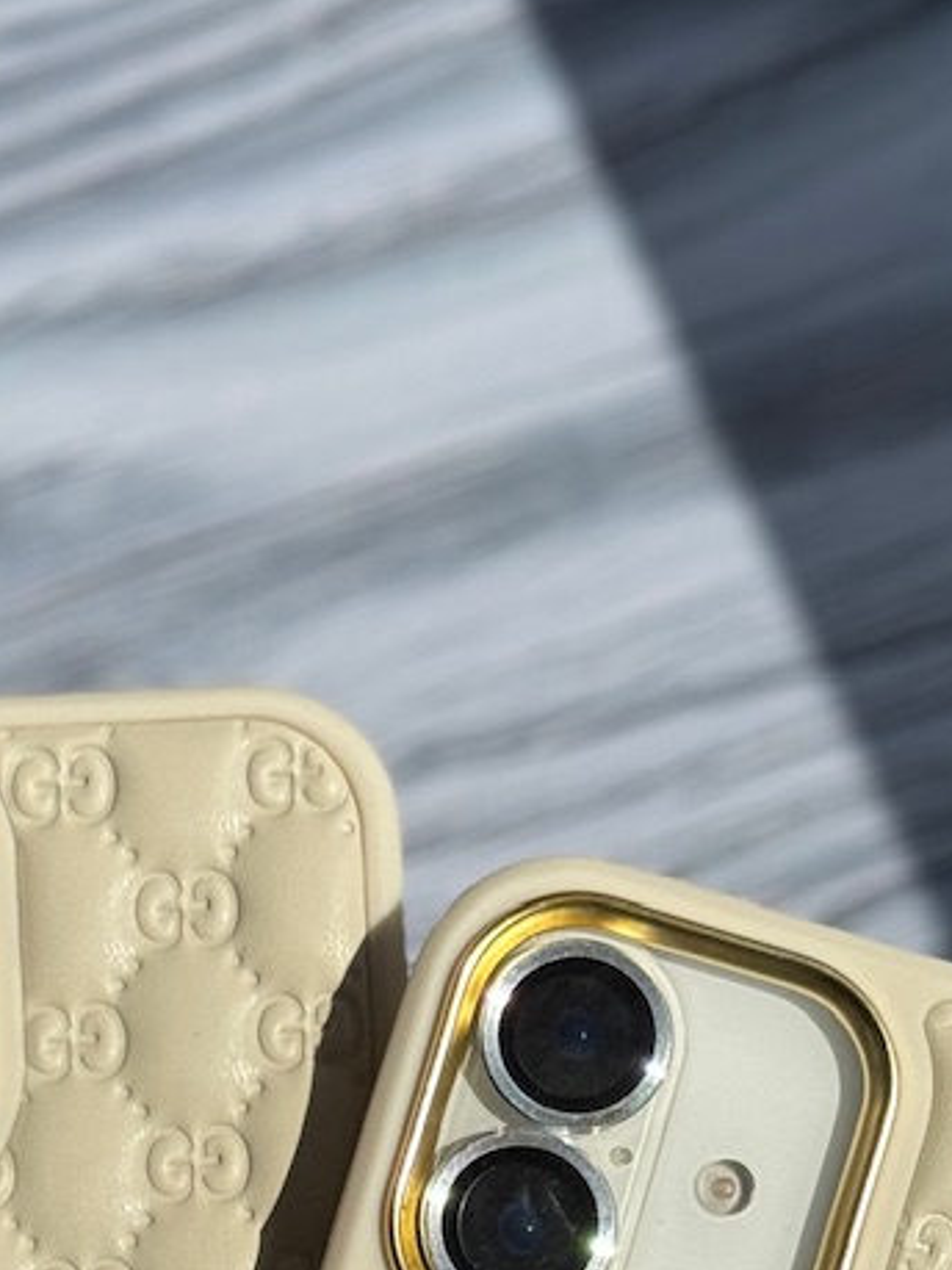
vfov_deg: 14.1
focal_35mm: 134
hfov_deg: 11.0
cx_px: 277
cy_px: 1674
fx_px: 4916
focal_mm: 6.76
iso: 80
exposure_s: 1/12500
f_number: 1.78
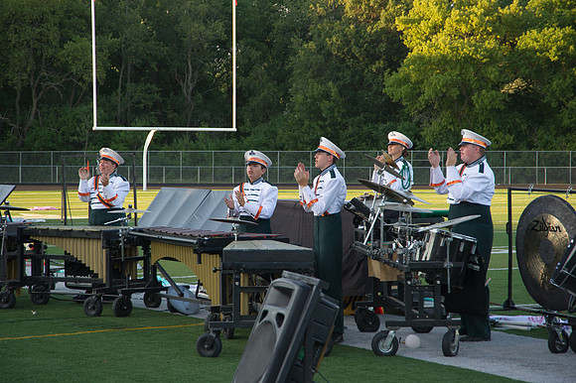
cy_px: 192
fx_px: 1599
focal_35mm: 100
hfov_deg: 20.4
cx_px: 288
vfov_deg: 13.7
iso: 640
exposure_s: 1/200
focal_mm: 100
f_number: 6.3
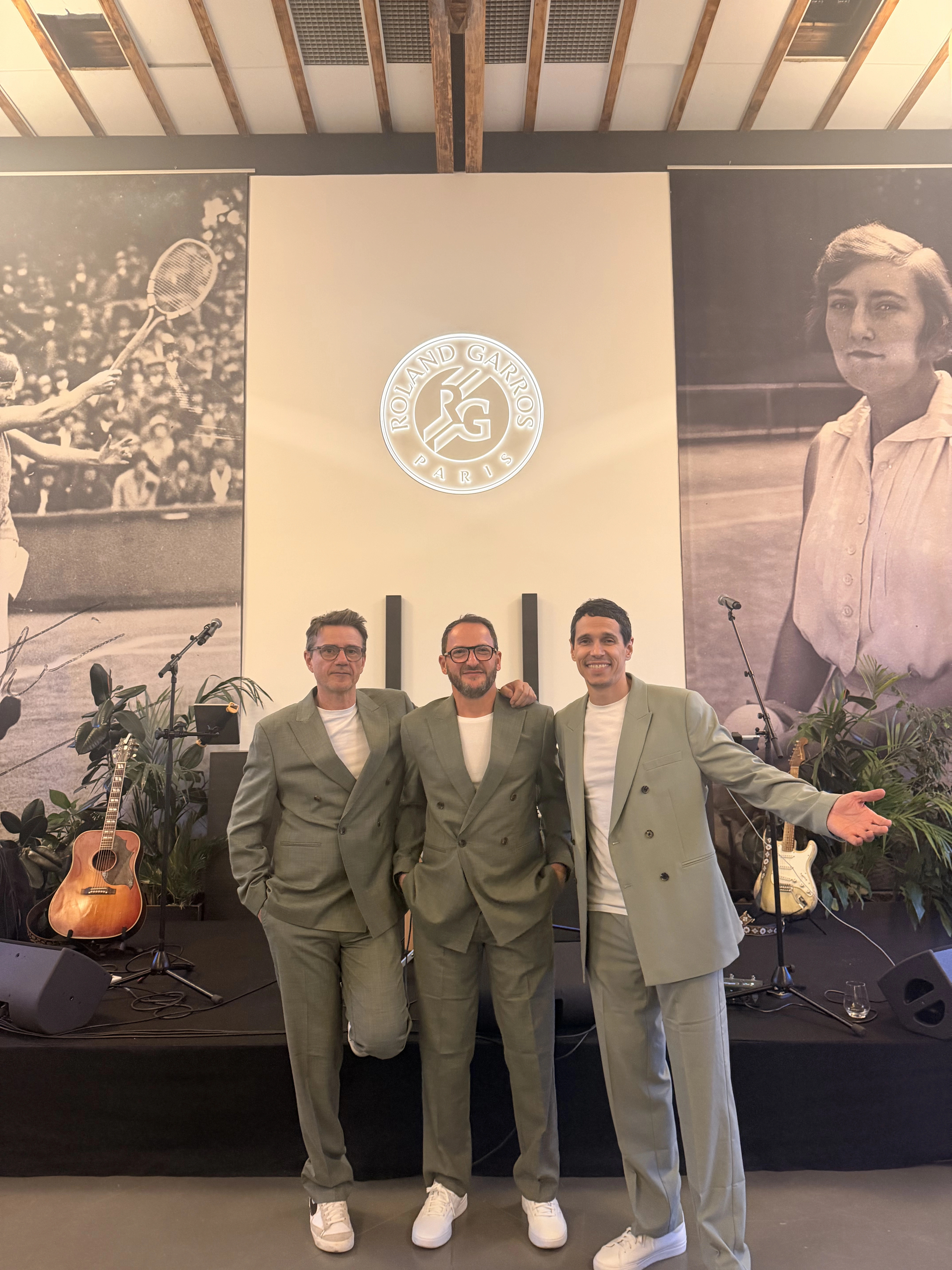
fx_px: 880
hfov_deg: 56.8
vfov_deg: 71.6
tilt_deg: +6.9
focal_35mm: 24
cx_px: 476
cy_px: 635
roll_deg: +0.4
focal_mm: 6.76
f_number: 1.78
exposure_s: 1/60
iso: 400
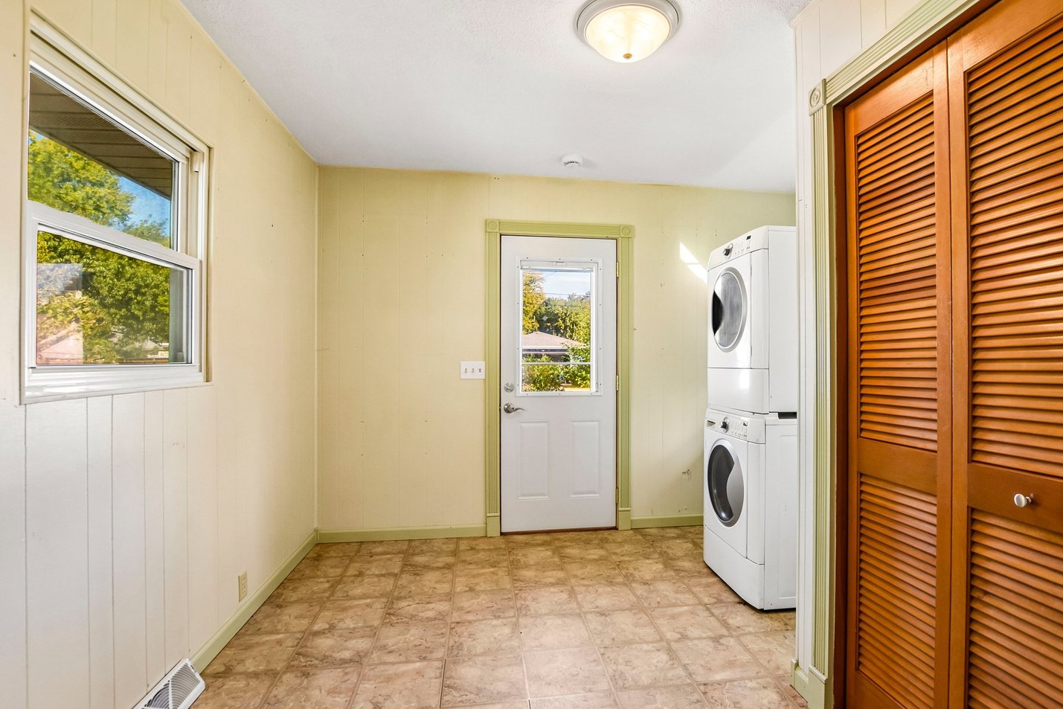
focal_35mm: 17
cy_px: 366
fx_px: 502
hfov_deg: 93.1
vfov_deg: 70.4
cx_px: 577
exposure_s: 1/20
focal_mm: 10
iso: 400
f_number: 8
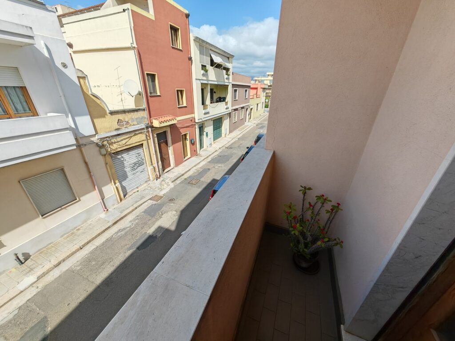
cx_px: 228
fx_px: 171
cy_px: 170
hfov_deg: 106.2
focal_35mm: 13
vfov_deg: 89.9
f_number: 2
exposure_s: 1/950
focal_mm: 1.82
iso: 50
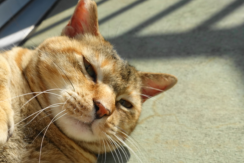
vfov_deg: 37.7
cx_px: 88
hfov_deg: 53.7
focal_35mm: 35
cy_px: 101
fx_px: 237
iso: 250
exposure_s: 1/250
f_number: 4
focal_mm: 8.8
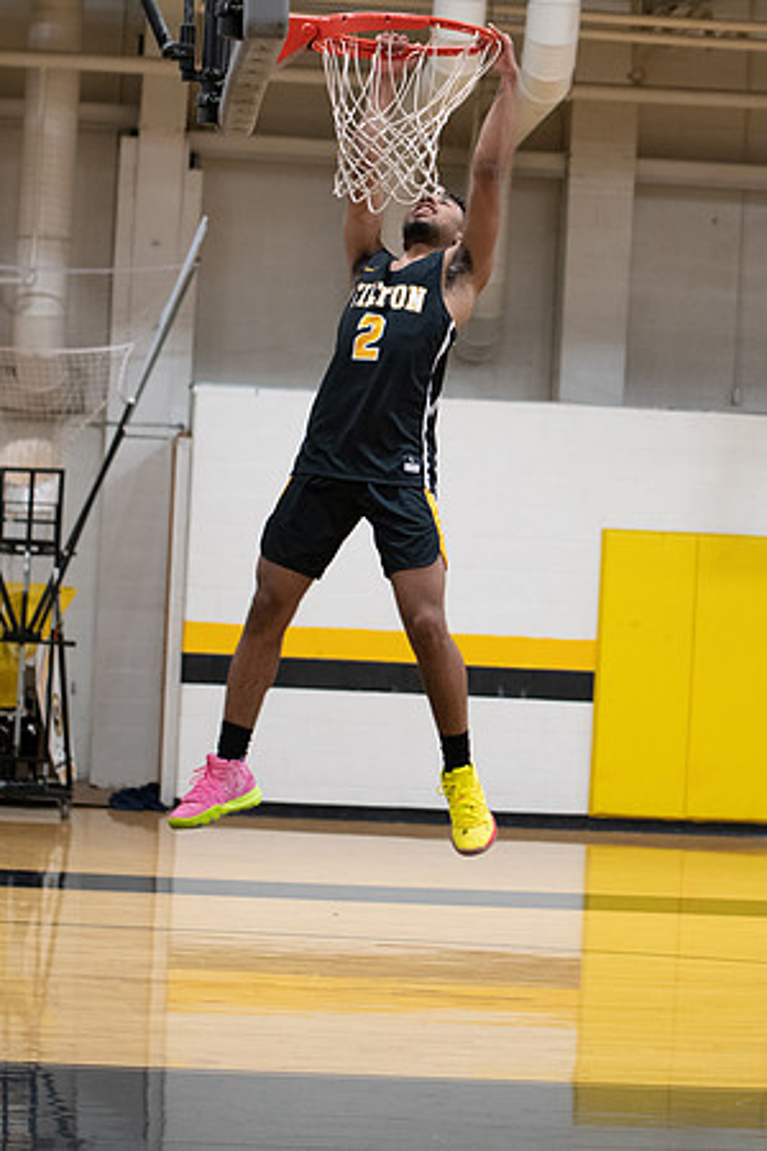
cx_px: 384
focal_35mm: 105
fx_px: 3355
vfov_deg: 19.5
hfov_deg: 13.0
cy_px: 576
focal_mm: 70
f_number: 2.8
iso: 2000
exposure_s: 1/200
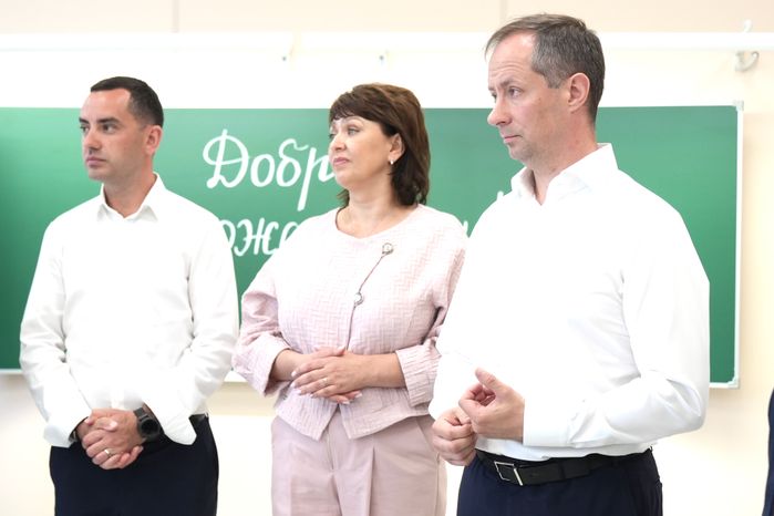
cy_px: 258
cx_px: 387
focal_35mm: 69
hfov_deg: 29.2
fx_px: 1483
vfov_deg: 19.7
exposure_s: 1/200
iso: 1000
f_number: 4
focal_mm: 46
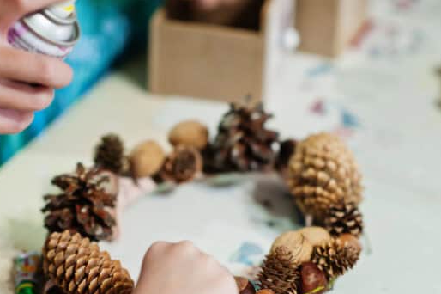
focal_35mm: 127
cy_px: 219
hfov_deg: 16.1
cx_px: 234
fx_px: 1555
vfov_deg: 10.8
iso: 500
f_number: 2.5
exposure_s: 1/50
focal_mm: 85
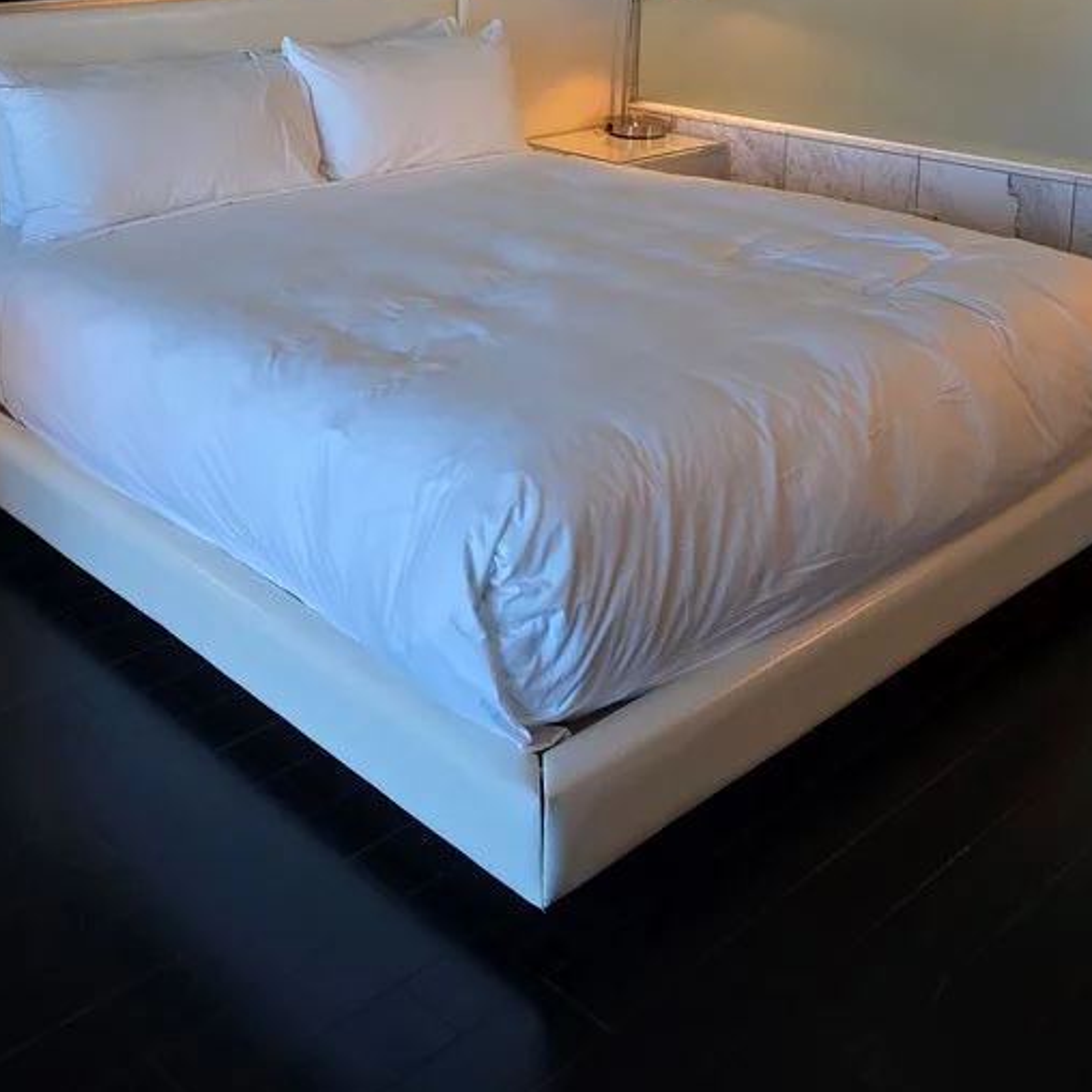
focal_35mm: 41
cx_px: 335
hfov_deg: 40.3
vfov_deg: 38.1
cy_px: 105
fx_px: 1463
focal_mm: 6.3
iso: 400
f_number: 1.7
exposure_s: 1/120
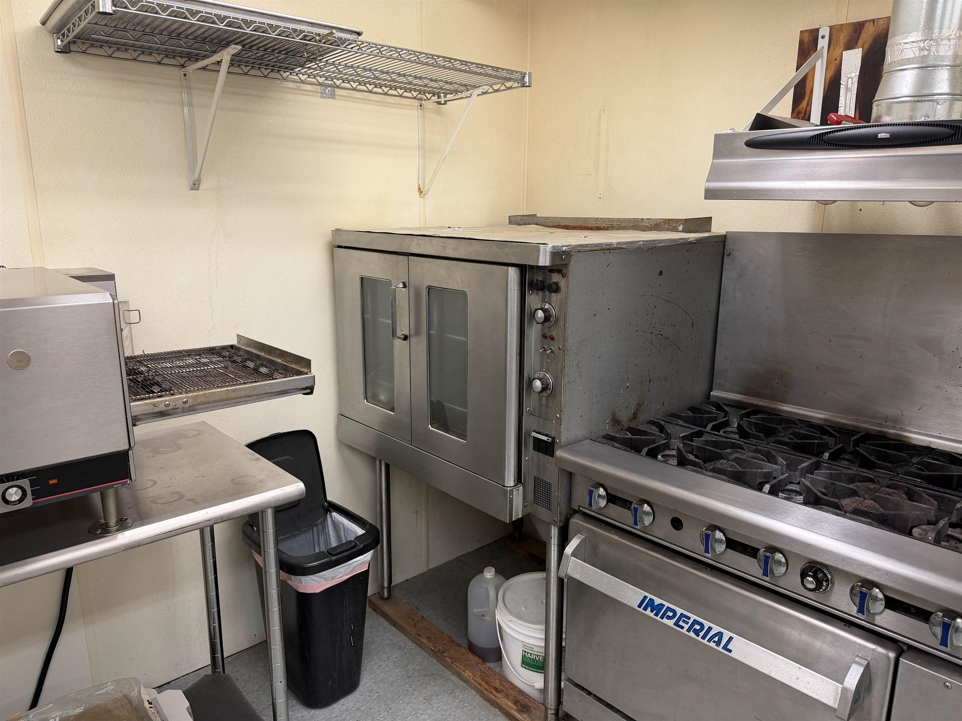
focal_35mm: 24
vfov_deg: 56.8
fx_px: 667
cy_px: 360
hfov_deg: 71.6
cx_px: 481
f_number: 1.78
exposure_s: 1/120
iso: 160
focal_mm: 6.76
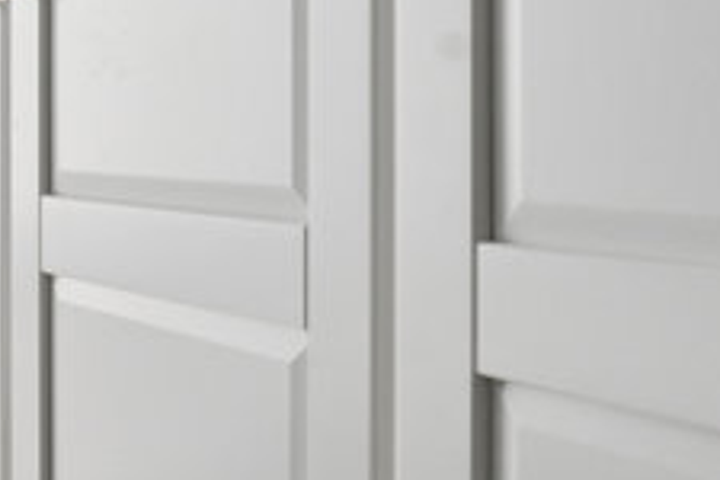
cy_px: 120
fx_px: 1280
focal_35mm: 64
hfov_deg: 21.7
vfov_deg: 21.1
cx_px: -538
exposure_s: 1/40
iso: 200
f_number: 10
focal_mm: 12
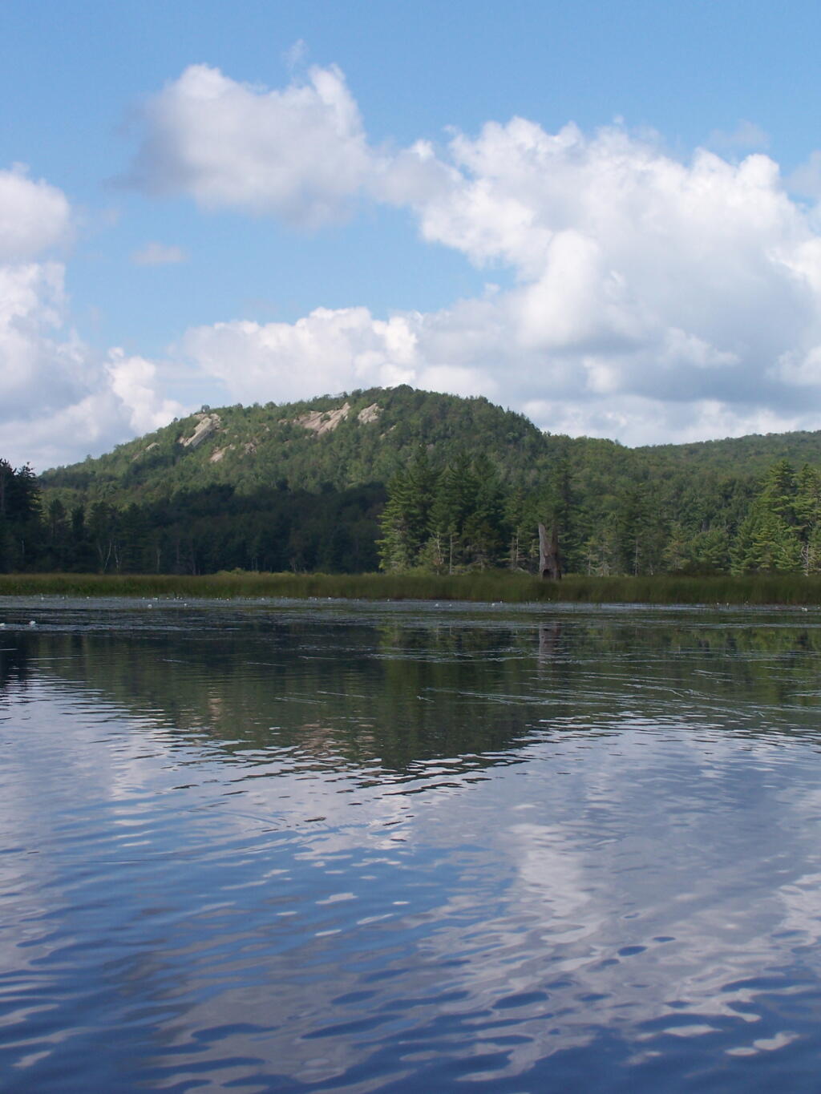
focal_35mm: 67
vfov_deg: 29.0
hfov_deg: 21.9
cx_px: 410
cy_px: 547
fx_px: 2118
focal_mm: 11.1
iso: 80
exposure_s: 1/640
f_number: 4.5
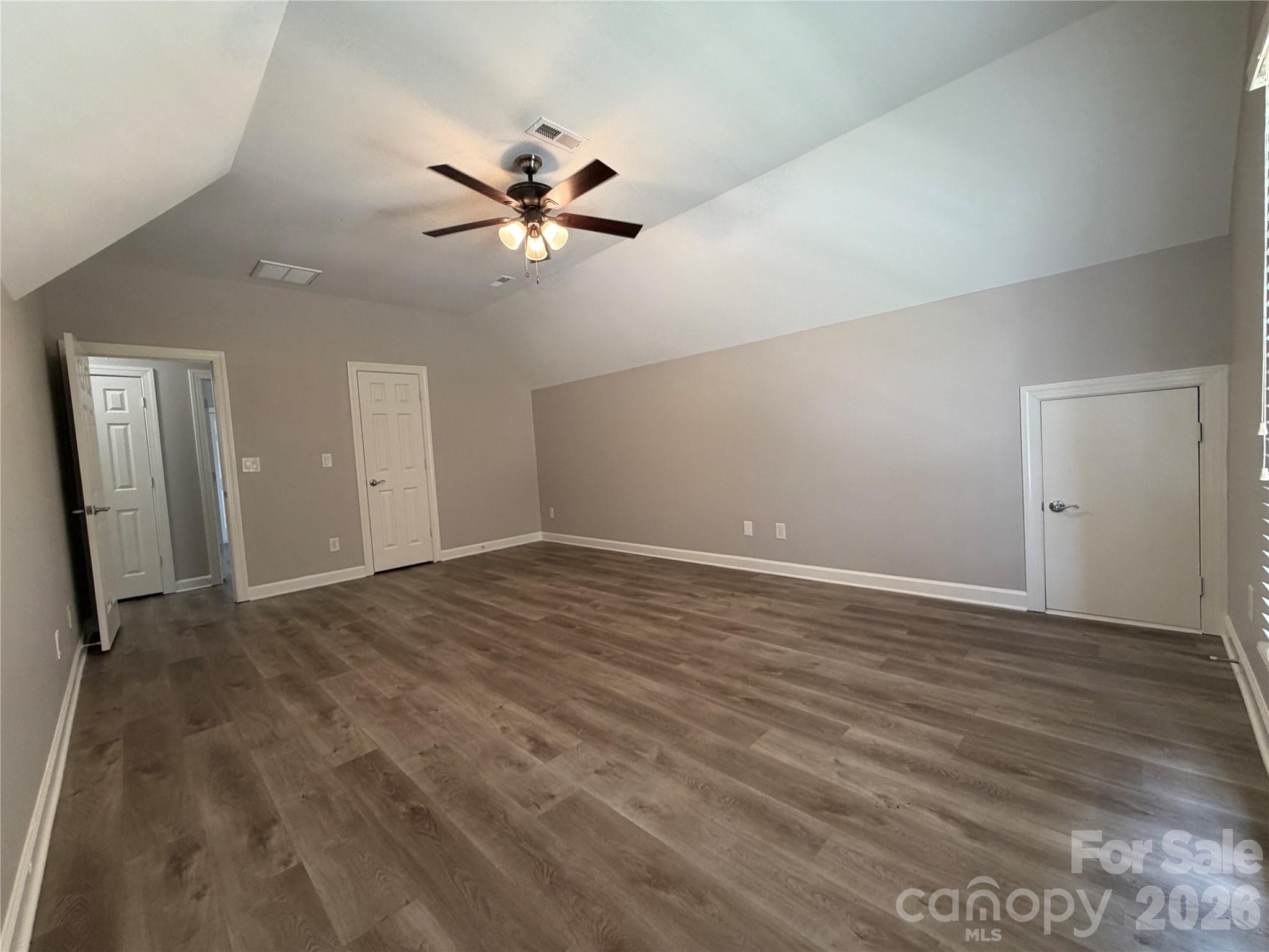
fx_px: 513
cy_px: 476
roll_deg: +3.9
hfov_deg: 102.1
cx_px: 634
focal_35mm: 14
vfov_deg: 85.7
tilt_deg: -3.0
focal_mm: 2.22
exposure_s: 1/60
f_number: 2.2
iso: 200
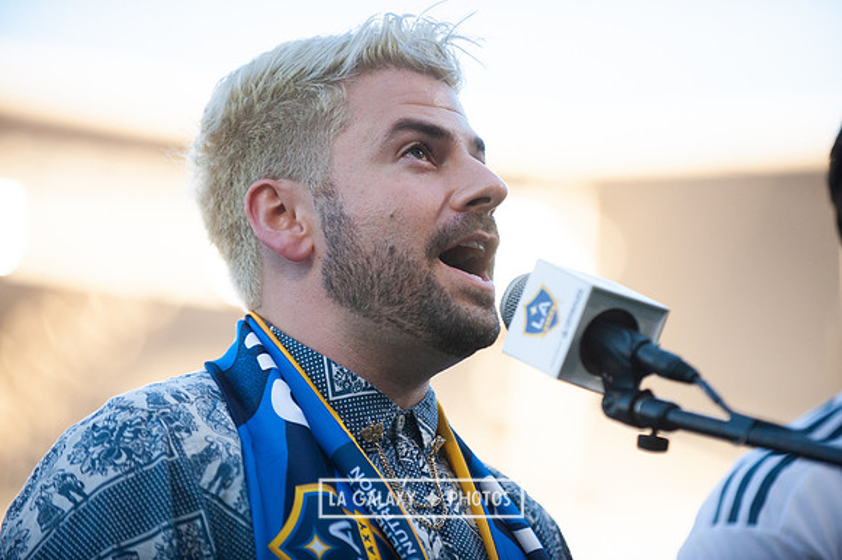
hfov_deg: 11.8
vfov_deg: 7.8
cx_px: 421
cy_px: 280
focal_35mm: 175
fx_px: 4091
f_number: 2.8
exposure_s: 1/2500
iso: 800
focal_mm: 175
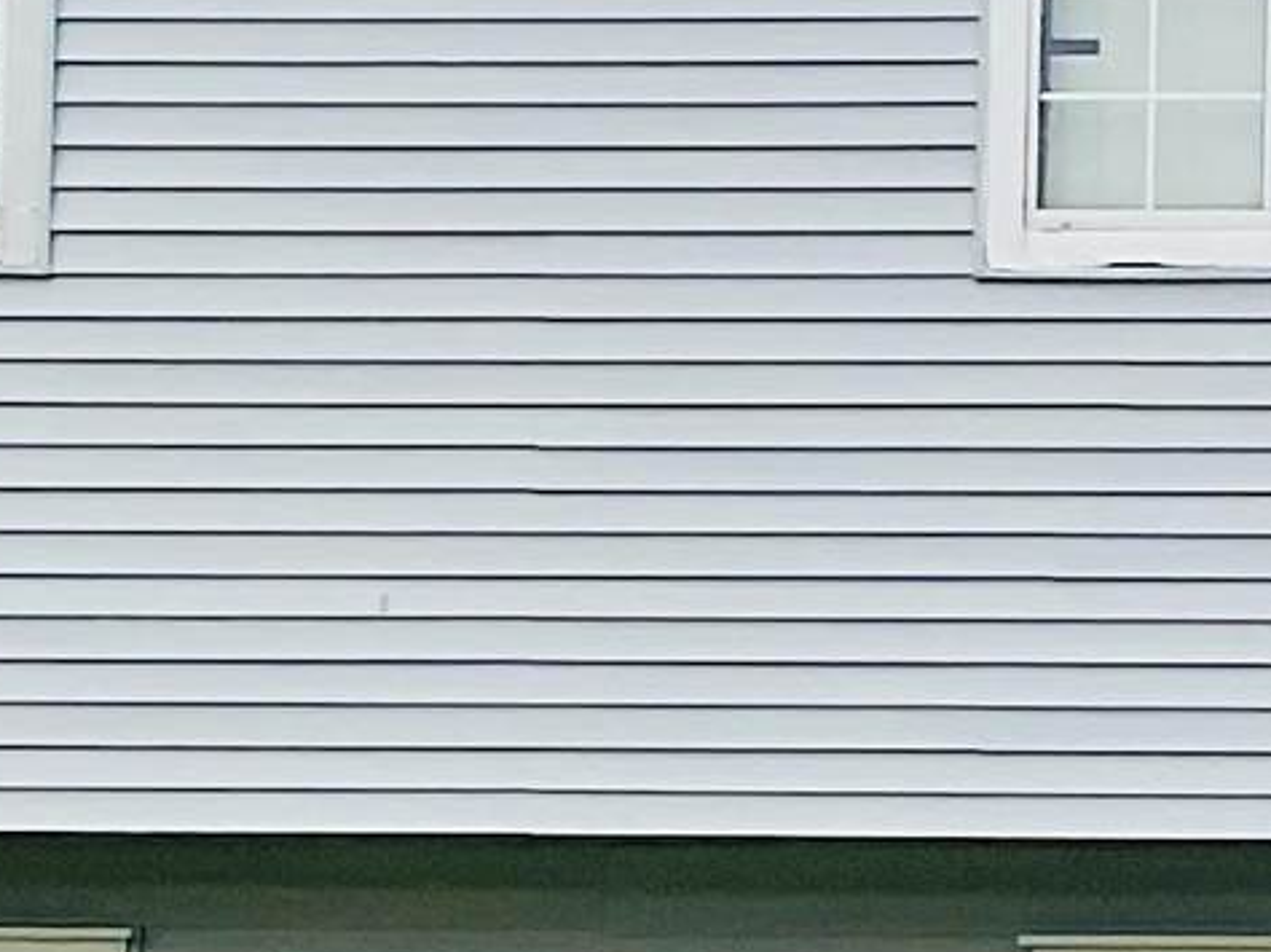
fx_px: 6899
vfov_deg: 7.9
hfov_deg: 10.0
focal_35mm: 188
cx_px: 2277
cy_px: 606
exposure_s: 1/302
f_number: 1.8
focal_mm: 3
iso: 16
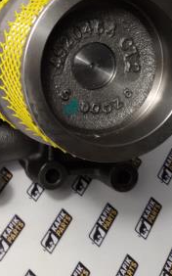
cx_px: -11
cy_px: 99
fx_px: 473
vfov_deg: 32.3
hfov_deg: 19.8
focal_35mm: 63
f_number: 2.4
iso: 100
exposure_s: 1/33
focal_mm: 2.93
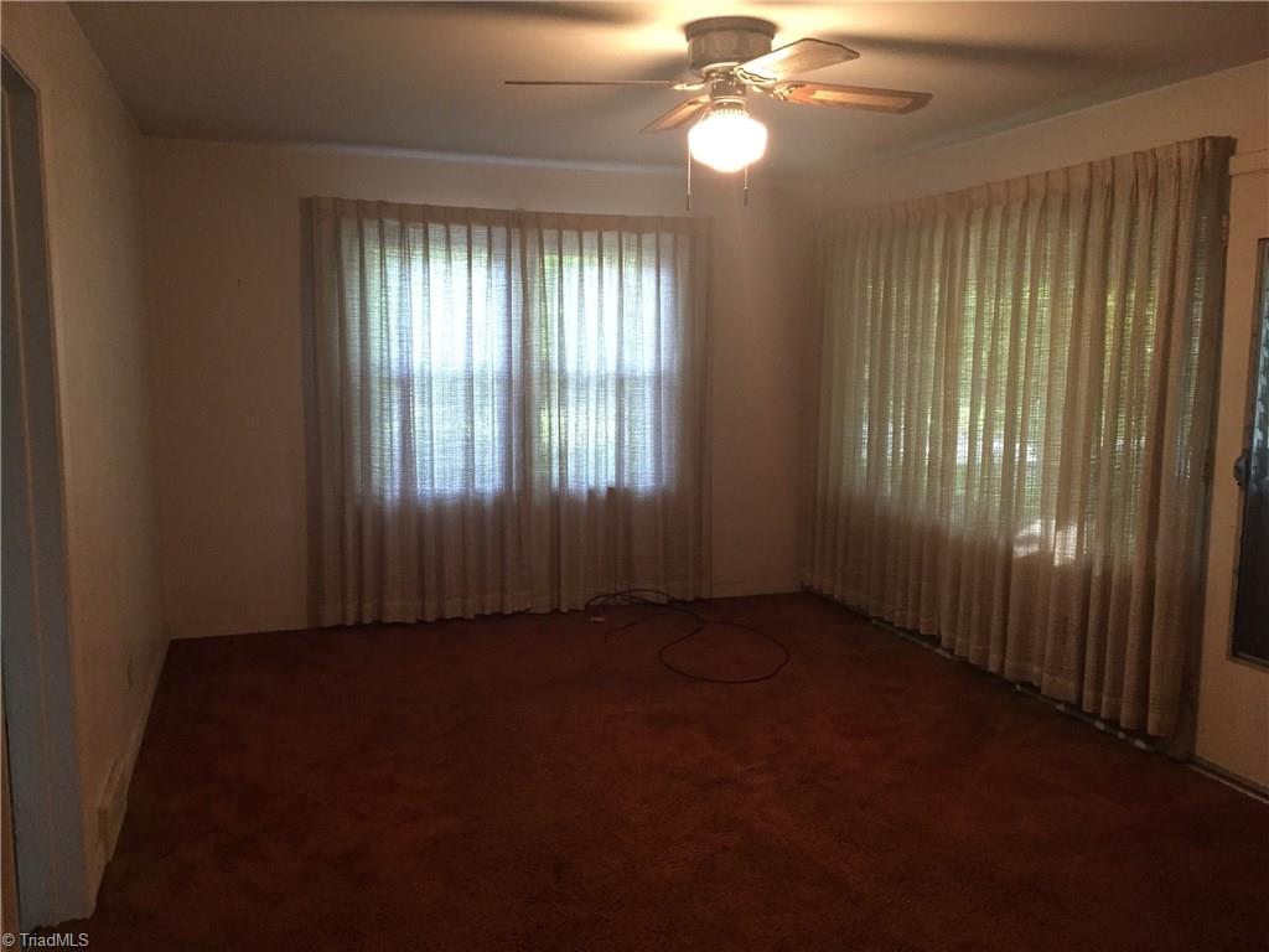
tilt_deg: -7.3
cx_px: 634
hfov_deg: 61.7
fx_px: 1063
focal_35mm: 29
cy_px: 476
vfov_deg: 48.2
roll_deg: -0.2
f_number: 2.2
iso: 250
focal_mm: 4.15
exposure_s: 1/30
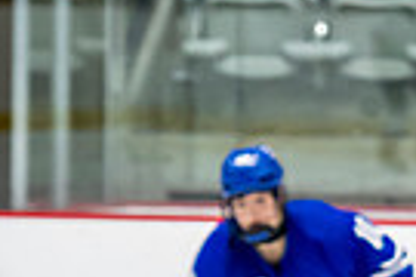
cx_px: 726
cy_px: 644
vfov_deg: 2.1
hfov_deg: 3.1
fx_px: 7661
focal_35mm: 663
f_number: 3.2
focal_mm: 112
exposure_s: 1/800
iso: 1600
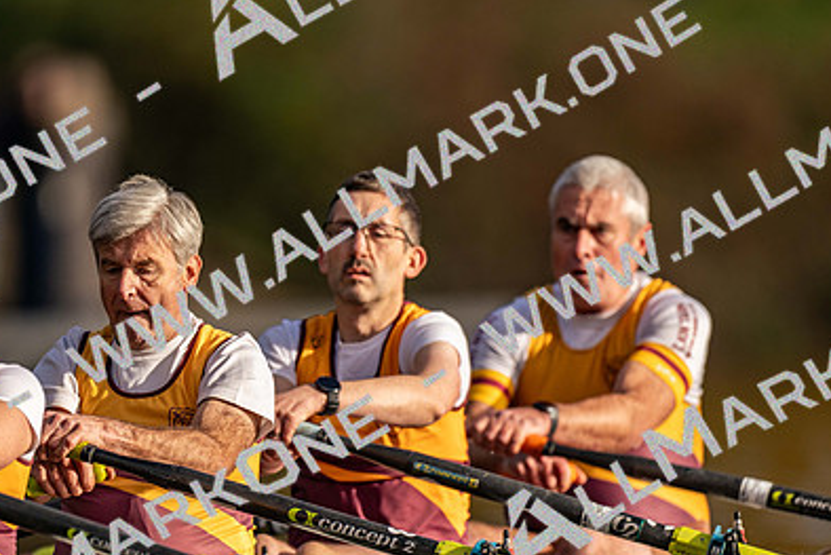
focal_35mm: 884
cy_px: 389
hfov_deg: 2.3
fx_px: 20412
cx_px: 327
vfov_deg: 1.6
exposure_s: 1/2500
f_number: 4
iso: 220
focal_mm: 600
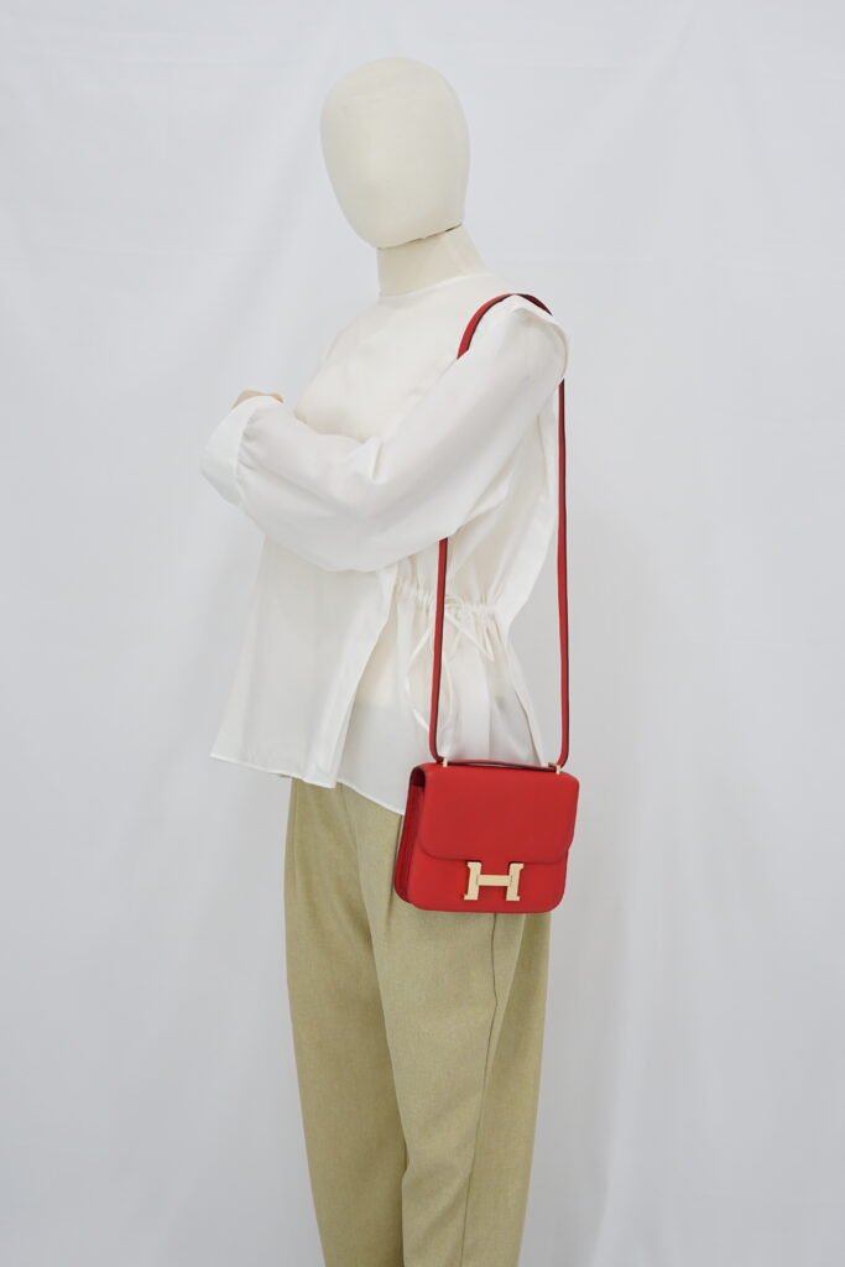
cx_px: 422
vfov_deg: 39.6
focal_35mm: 50
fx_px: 1760
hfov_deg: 27.0
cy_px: 634
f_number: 5.6
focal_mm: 50
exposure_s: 1/15
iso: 640
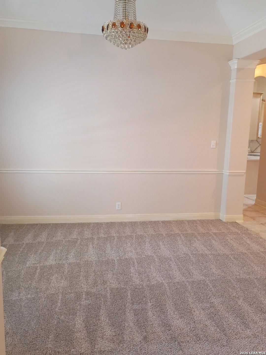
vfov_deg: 61.7
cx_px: 133
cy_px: 178
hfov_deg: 48.2
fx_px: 297
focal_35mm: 29
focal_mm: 4.27
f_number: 1.8
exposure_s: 1/30
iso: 741
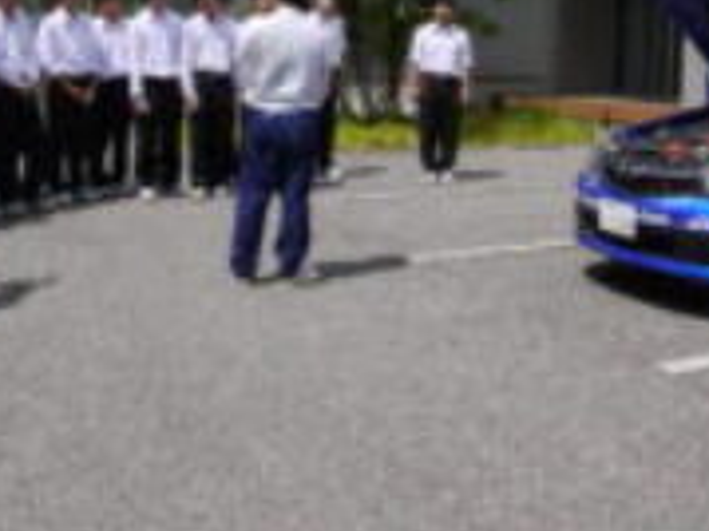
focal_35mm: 58
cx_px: 547
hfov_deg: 32.5
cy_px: 174
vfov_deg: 25.1
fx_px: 1187
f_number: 8
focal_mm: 13
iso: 160
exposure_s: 1/640
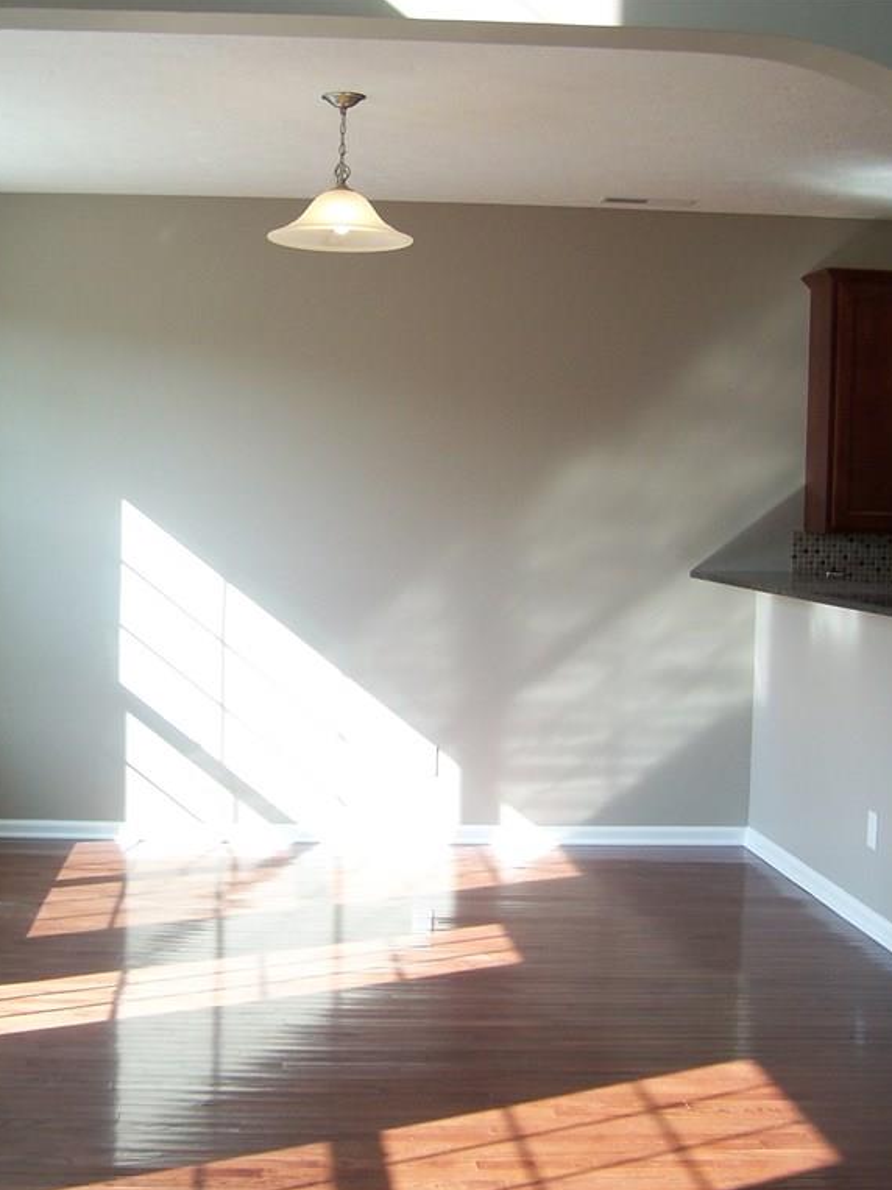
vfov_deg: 37.5
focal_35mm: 51
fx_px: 1753
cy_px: 594
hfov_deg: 28.5
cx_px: 338
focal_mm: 6.3
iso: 80
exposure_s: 1/90
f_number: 2.8
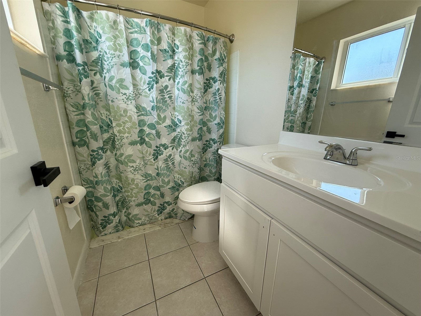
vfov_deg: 85.7
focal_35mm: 14
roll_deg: -1.8
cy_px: 158
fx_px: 170
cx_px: 210
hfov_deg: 102.1
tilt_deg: -14.1
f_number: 2.2
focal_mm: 2.22
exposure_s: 1/99
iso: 50
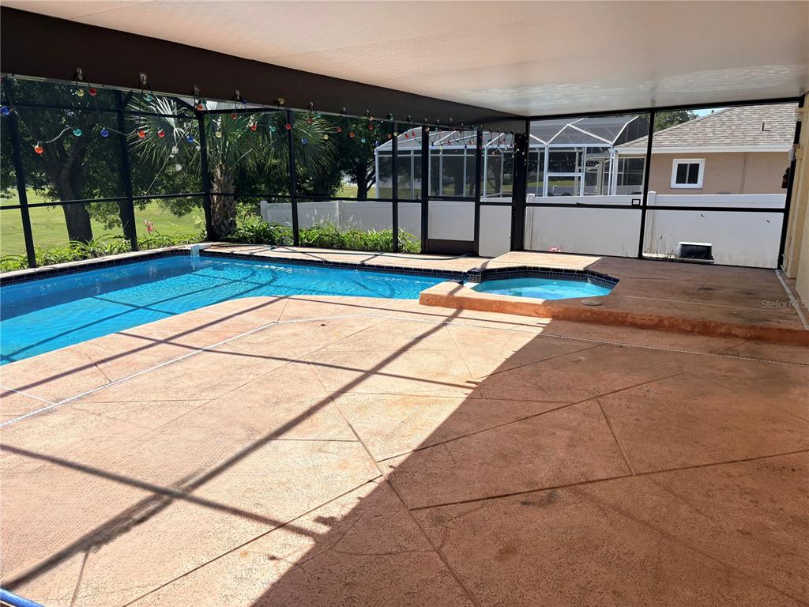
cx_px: 404
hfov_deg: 67.3
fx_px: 608
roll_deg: +0.9
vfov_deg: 53.1
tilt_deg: -12.9
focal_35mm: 26
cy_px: 304
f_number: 1.6
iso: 50
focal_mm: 5.96
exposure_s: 1/2451
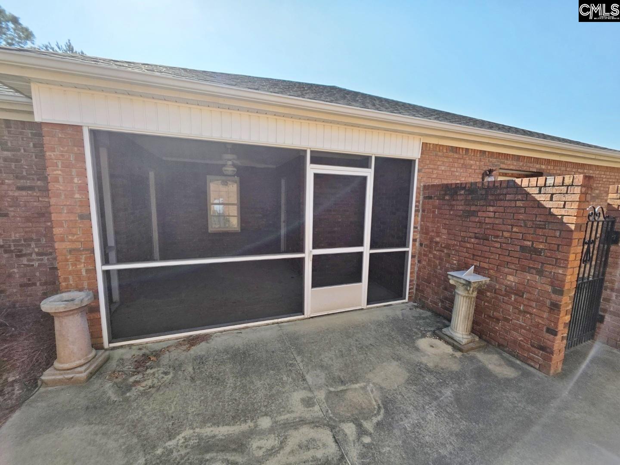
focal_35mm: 13
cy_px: 232
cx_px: 310
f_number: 1.9
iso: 40
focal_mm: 2.2
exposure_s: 1/1636
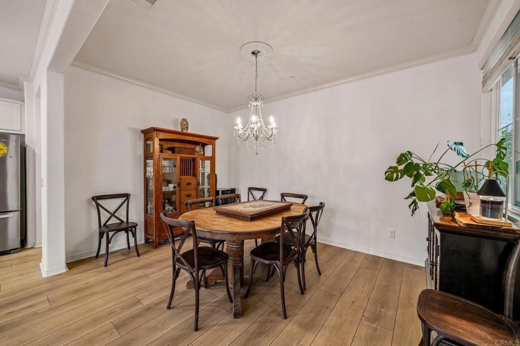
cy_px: 173
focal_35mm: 13
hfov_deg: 108.3
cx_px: 260
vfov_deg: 85.4
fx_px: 188
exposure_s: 1/30
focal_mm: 13
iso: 2000
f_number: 8
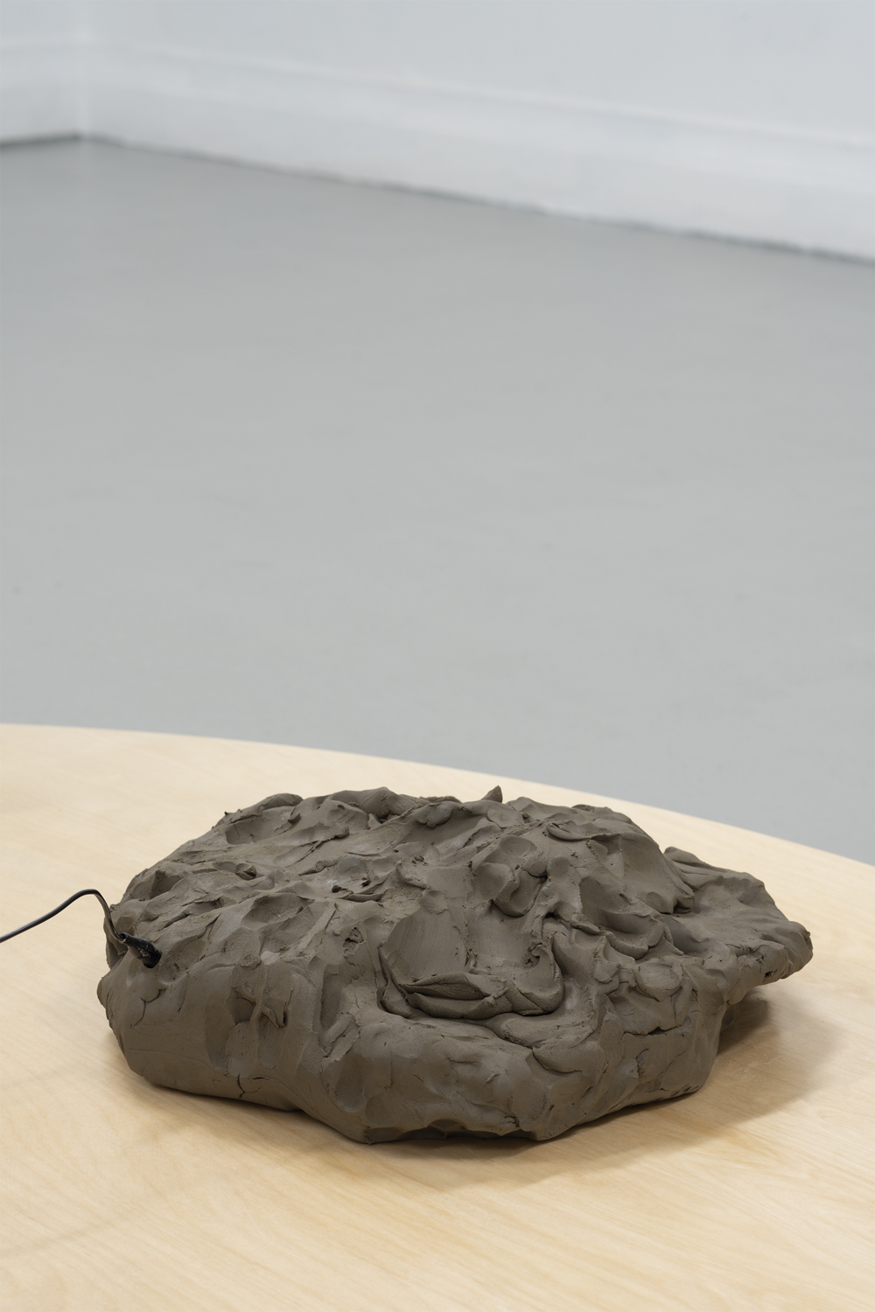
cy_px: 656
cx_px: 438
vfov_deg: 22.6
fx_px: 3281
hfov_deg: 15.2
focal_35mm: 90
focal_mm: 90
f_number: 11
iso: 100
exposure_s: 1.6
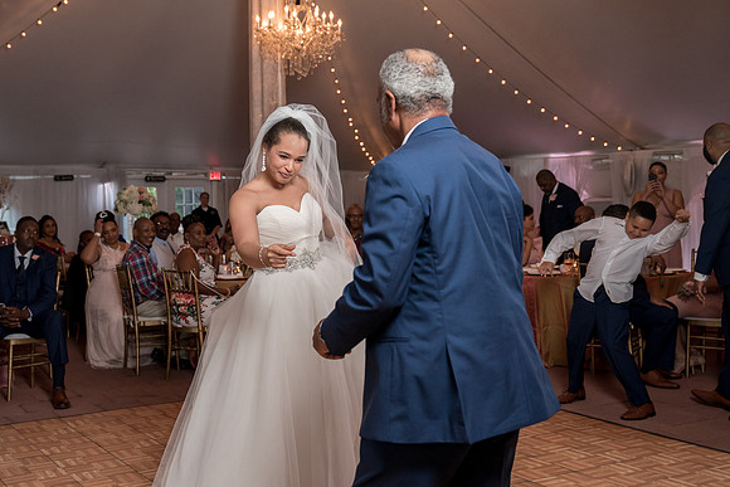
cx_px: 314
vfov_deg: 29.7
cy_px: 196
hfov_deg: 43.3
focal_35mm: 45
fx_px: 916
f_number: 4
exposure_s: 1/200
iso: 2000
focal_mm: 37
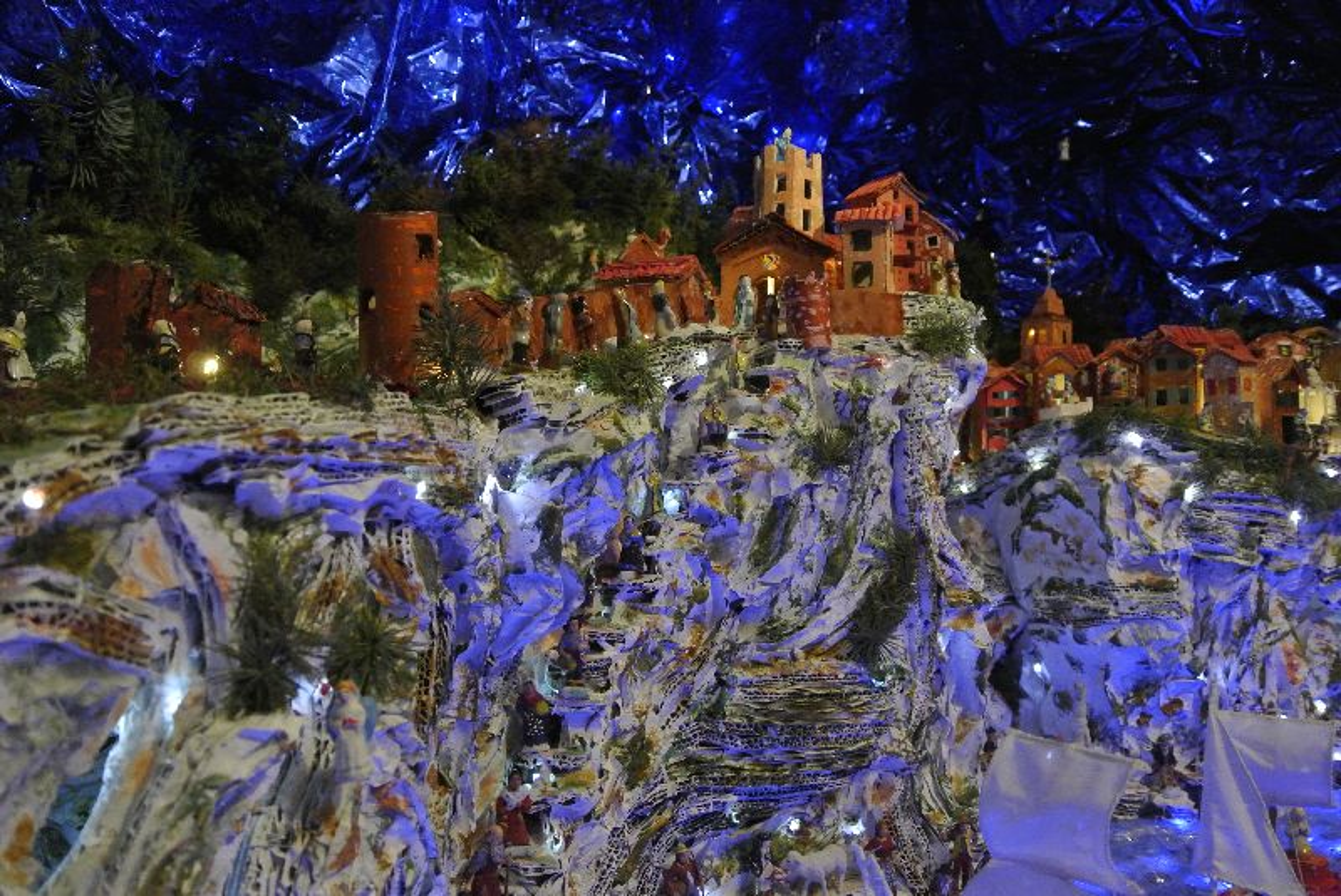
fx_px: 1118
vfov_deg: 43.7
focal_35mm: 30
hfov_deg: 61.9
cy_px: 448
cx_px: 670
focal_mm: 11.4
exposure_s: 1/80
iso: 1400
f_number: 3.5
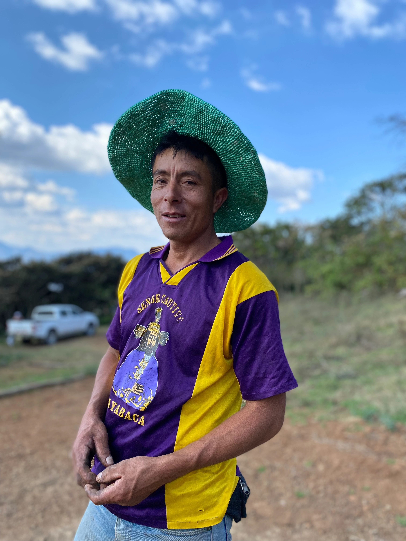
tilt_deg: -0.6
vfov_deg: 67.3
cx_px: 203
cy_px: 270
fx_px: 407
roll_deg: -3.0
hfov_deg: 53.1
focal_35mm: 26
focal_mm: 4.25
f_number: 1.8
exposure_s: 1/2268
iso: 32
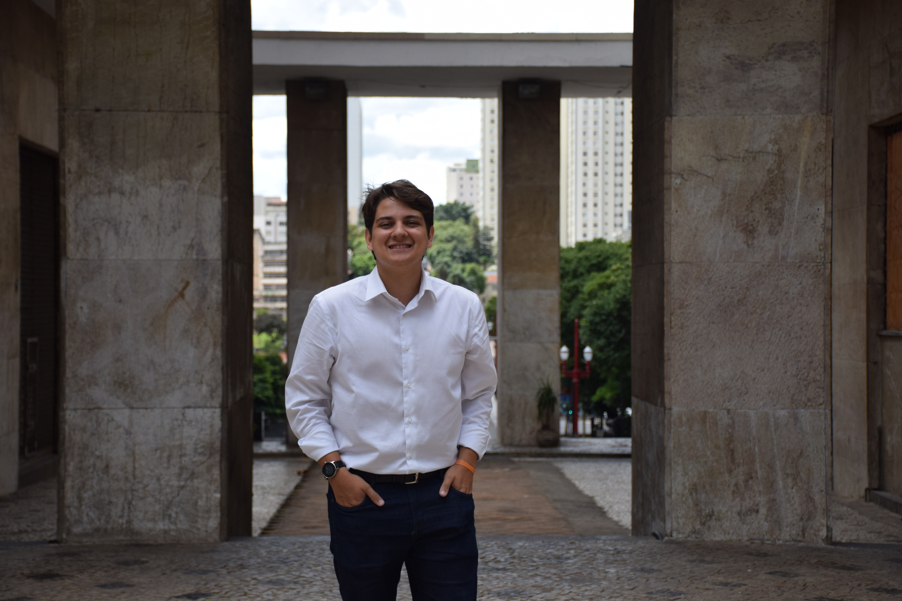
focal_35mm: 78
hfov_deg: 26.0
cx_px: 451
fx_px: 1954
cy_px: 300
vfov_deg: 17.5
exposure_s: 1/1250
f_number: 5.6
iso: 400
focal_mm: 52
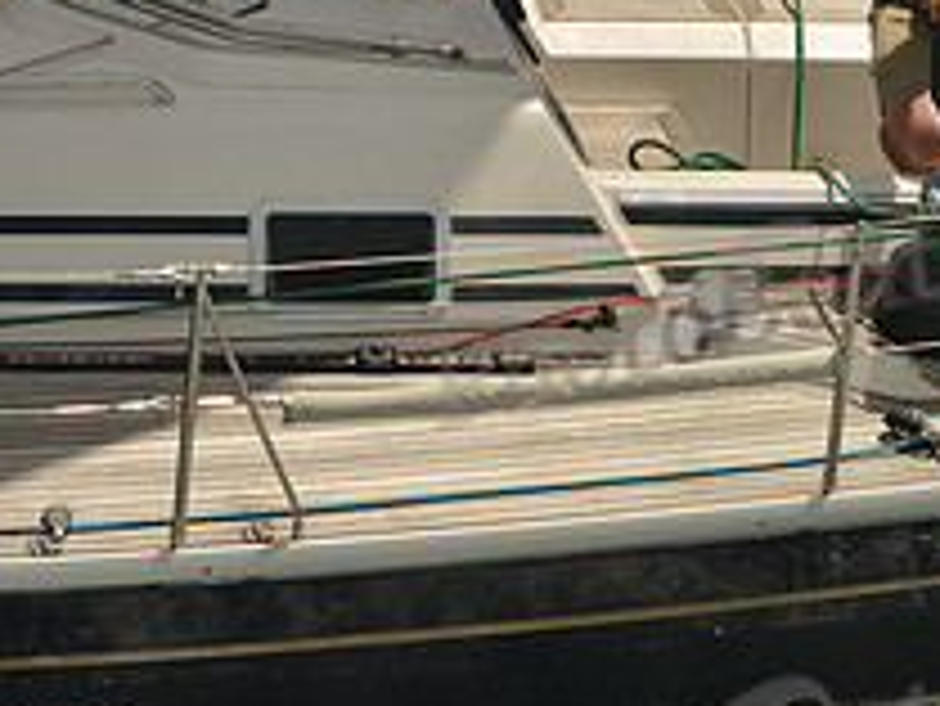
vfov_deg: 5.1
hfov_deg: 6.7
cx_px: 1300
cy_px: 16
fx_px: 7988
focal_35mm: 294
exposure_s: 1/800
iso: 400
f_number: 9
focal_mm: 110
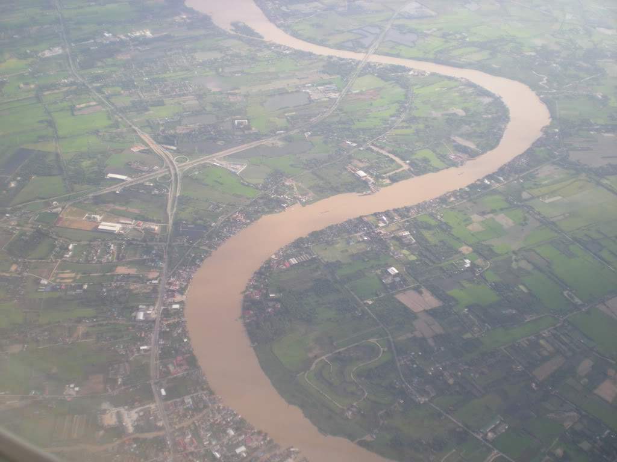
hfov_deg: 49.0
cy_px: 231
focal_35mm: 38
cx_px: 308
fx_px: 677
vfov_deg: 37.7
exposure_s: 1/184
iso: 50
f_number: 3.1
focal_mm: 6.3
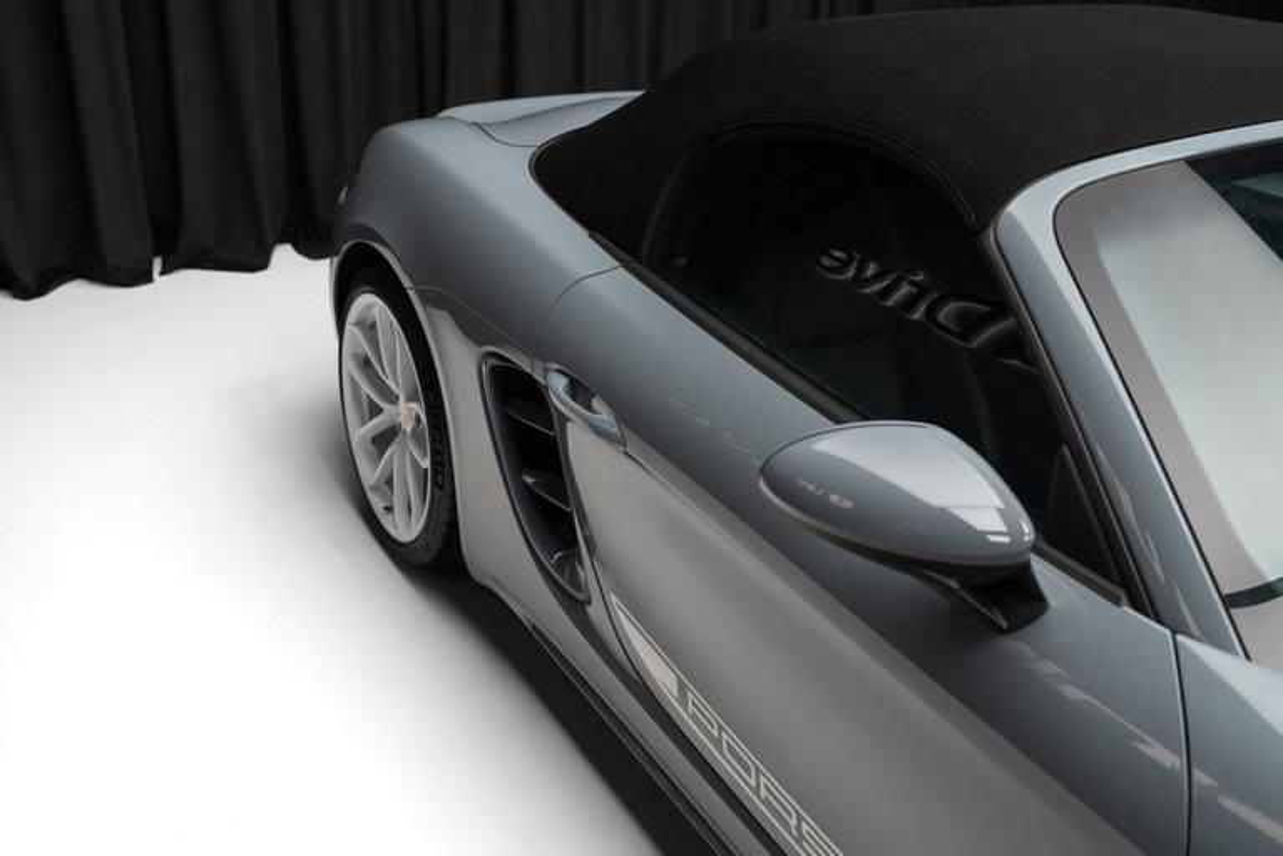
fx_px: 1248
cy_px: 428
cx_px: 642
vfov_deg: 37.9
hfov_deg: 54.4
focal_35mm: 35
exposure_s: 1/60
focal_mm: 35
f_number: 4
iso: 1250
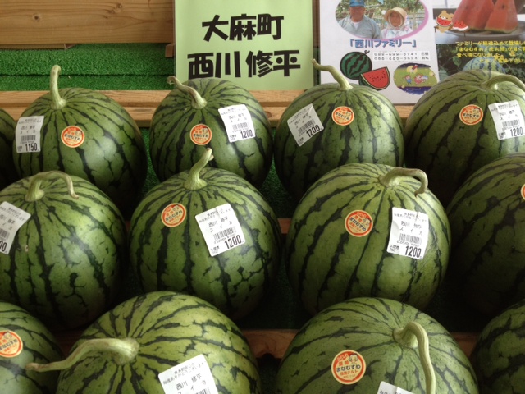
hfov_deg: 52.6
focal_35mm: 35
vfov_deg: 40.7
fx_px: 531
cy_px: 197
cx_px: 262
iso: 100
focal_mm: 4.28
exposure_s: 1/120
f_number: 2.4
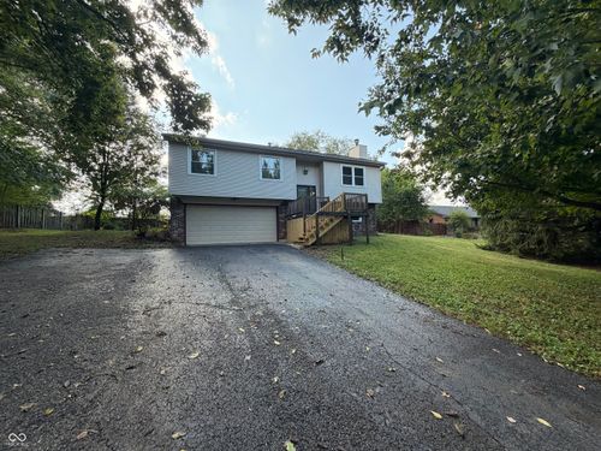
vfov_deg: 85.7
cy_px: 226
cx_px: 300
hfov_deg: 102.1
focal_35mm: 14
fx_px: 243
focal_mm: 2.22
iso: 50
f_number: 2.2
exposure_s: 1/178
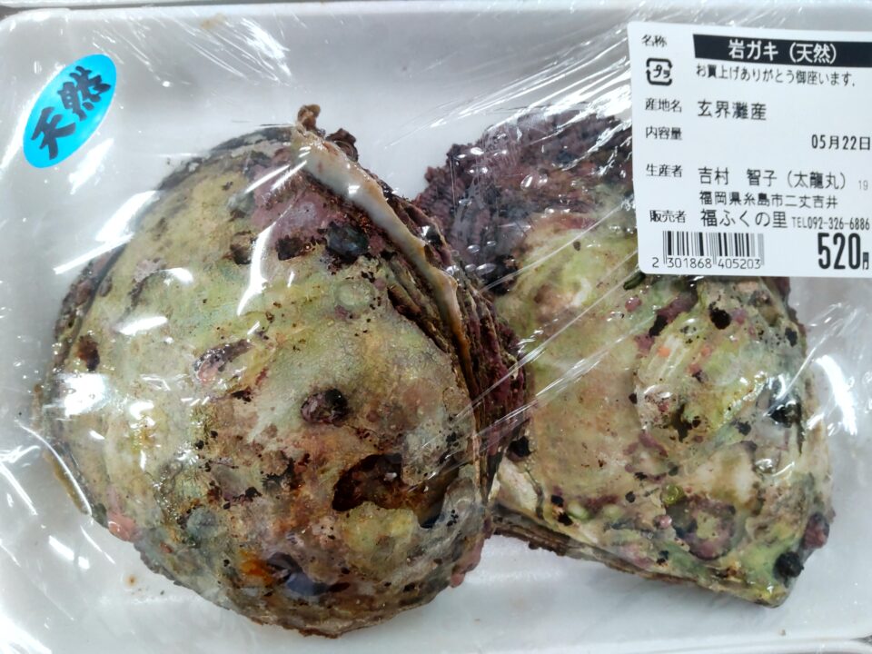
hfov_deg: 71.6
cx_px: 436
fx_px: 605
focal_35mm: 24
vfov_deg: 56.8
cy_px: 327
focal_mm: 3.43
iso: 186
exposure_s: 1/40
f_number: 2
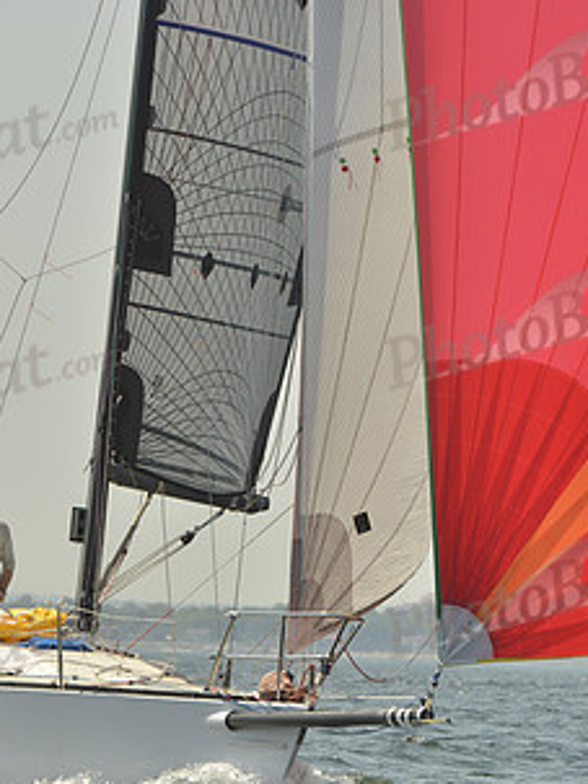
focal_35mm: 350
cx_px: 254
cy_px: 493
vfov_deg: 5.7
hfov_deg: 4.2
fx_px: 7933
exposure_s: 1/1250
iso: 200
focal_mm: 190
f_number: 8
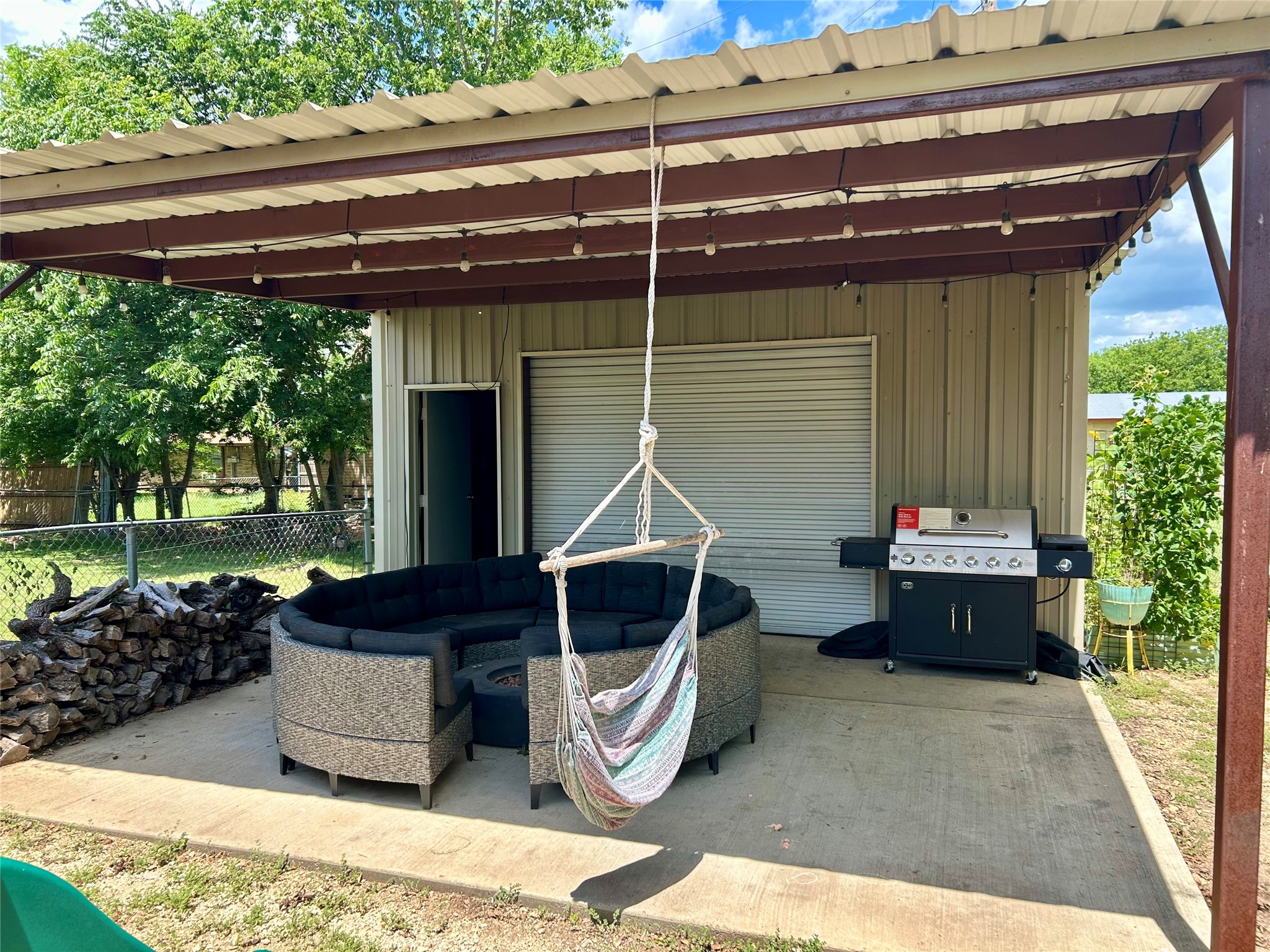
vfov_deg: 53.1
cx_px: 635
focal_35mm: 26
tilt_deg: -2.7
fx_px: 954
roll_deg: +0.5
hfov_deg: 67.3
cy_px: 476
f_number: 1.5
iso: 50
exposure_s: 1/840
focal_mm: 5.7
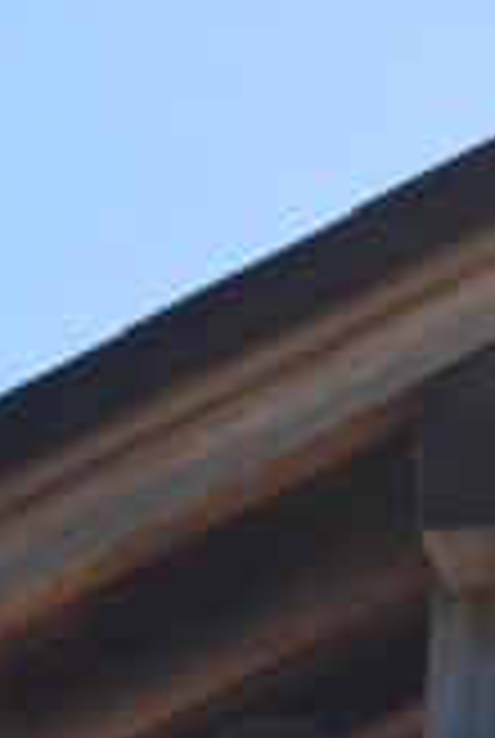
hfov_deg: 6.9
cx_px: 1251
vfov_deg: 9.2
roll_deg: +1.4
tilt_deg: +5.0
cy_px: 2043
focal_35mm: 188
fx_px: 3861
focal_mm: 4.15
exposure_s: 1/999
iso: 25
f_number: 2.2
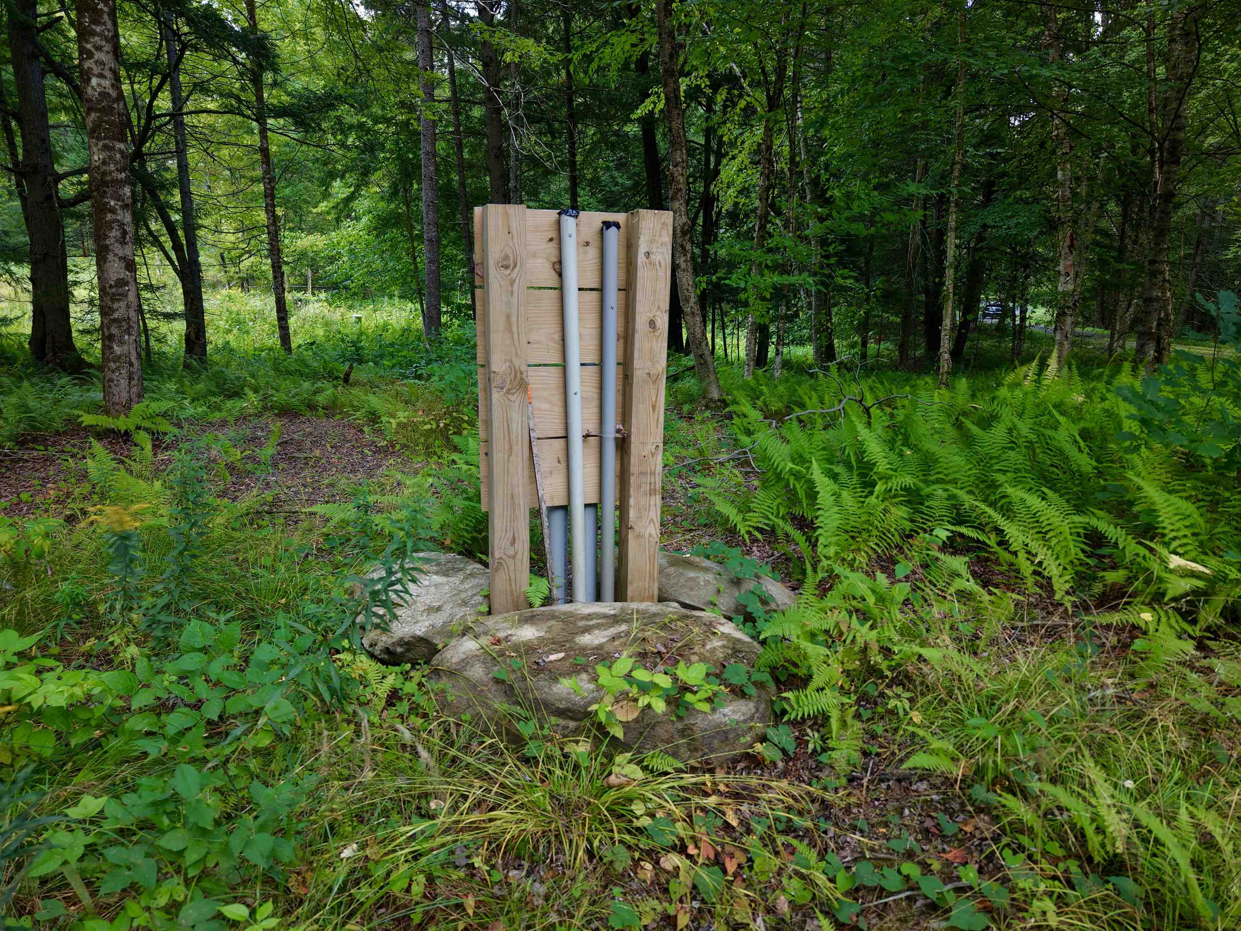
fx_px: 860
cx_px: 620
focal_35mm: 24
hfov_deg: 71.6
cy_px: 466
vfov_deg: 56.8
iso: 160
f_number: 1.8
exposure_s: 1/15
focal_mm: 8.67
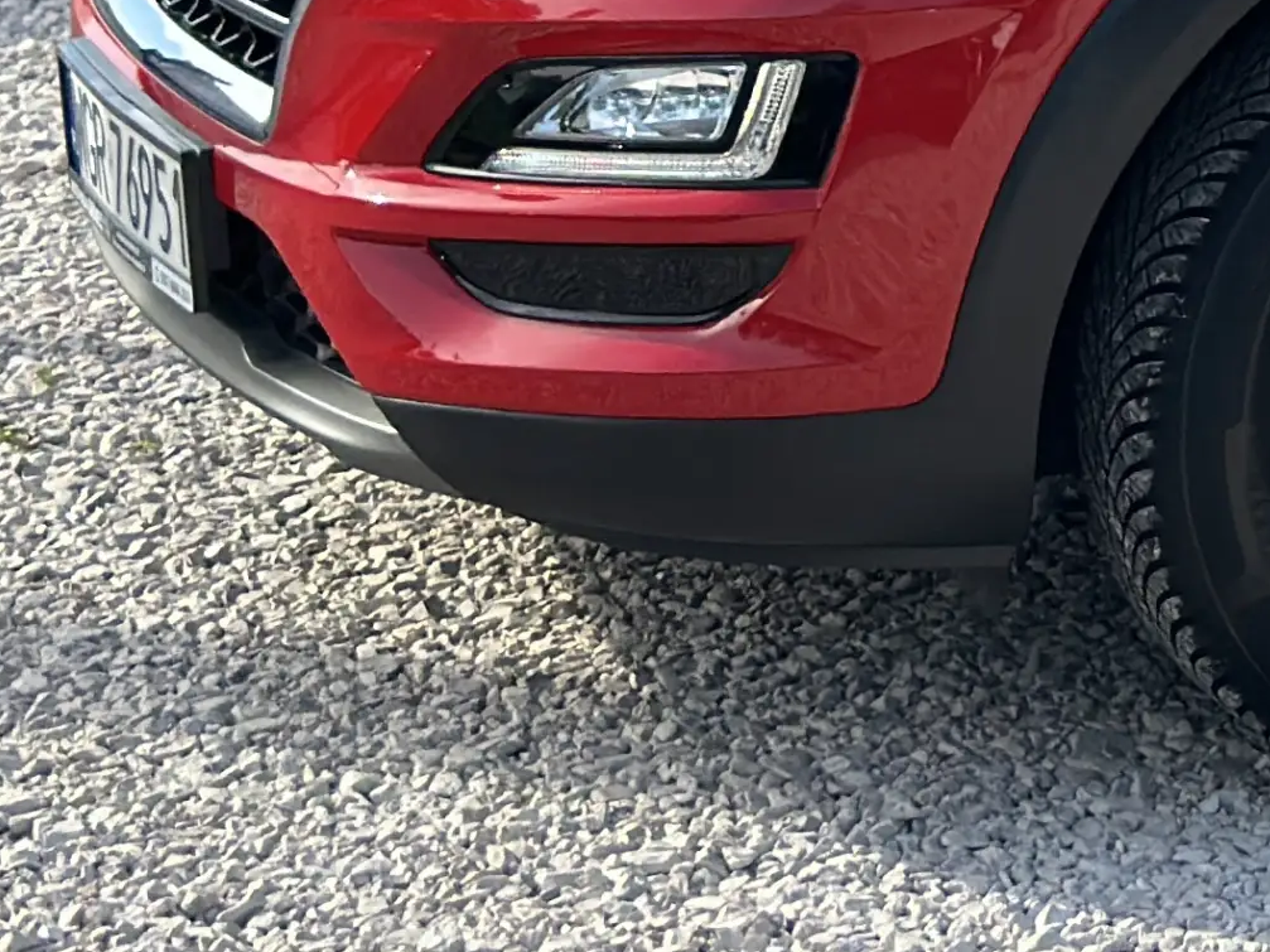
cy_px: -612
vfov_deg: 7.9
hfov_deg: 10.2
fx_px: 6713
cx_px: 2266
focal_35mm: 183
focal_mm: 6.86
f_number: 1.78
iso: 80
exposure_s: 1/2469
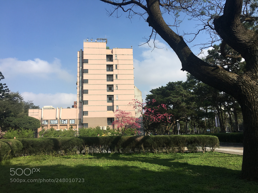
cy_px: 96
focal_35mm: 29
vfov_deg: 48.2
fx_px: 216
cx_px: 129
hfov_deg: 61.7
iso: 25
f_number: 2.2
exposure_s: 1/1972
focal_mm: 4.15
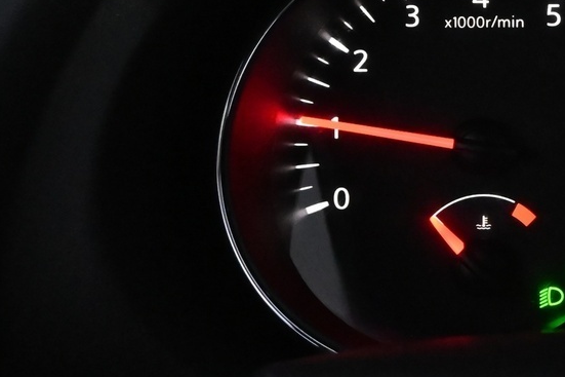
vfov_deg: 13.8
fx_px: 1556
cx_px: 785
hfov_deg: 18.7
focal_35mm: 99
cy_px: 116
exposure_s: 1/100
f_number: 5
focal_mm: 22.5
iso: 6400
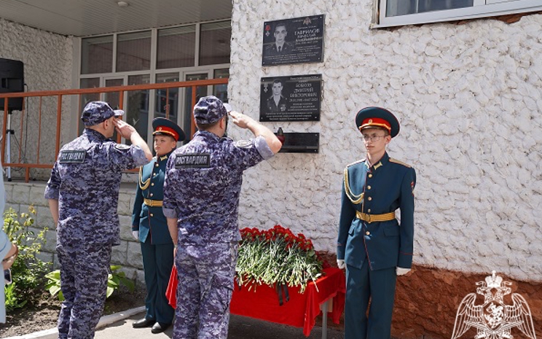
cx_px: 270
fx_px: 547
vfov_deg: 34.4
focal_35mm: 37
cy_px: 176
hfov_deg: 52.7
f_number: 4.5
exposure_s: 1/320
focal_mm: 36
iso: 100
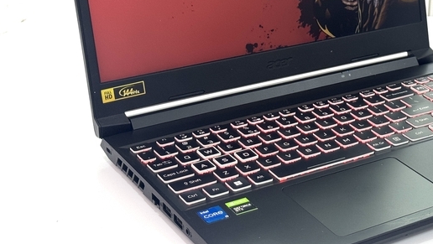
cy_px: 46
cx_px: 318
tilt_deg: -20.3
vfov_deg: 14.9
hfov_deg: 25.9
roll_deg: -0.8
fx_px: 931
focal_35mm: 81
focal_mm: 6.76
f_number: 1.78
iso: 80
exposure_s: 1/100
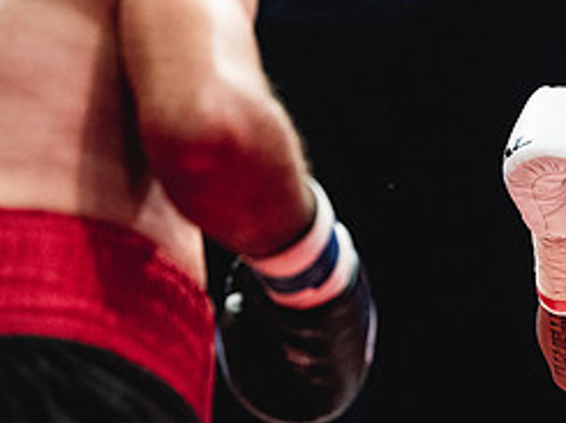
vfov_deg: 8.7
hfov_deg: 11.4
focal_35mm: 171
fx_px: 2792
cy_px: 253
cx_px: 610
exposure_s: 1/1000
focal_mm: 75
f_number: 2.8
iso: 4000
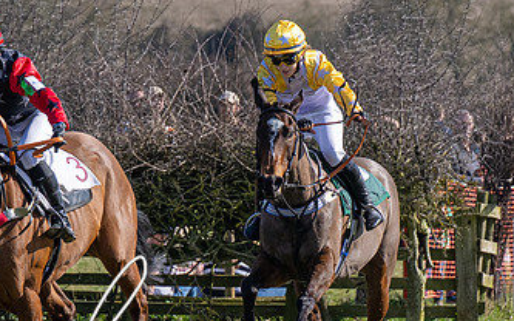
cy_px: 228
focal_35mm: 524
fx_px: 7339
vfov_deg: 2.5
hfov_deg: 4.0
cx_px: -40
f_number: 4
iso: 200
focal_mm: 115
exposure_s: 1/2000
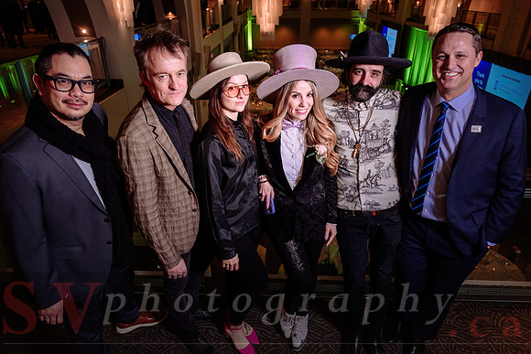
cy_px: 177
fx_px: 359
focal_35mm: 24
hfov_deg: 73.0
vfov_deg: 52.5
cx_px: 268
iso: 800
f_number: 4
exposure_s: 1/80
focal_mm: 24
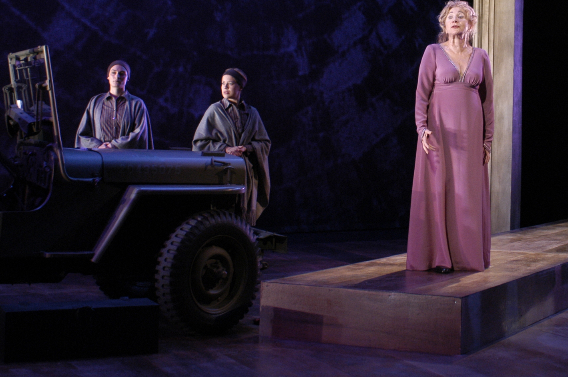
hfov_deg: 26.8
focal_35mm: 74
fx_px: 1166
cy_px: 65
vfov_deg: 18.2
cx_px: 467
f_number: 3.2
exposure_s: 1/40
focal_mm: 28
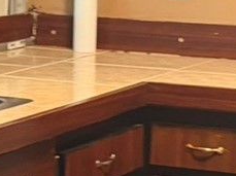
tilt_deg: -12.6
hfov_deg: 11.8
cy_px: 198
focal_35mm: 168
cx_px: 86
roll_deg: -1.3
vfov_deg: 8.7
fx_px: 1144
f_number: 1.78
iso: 640
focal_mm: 6.76
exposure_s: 1/40
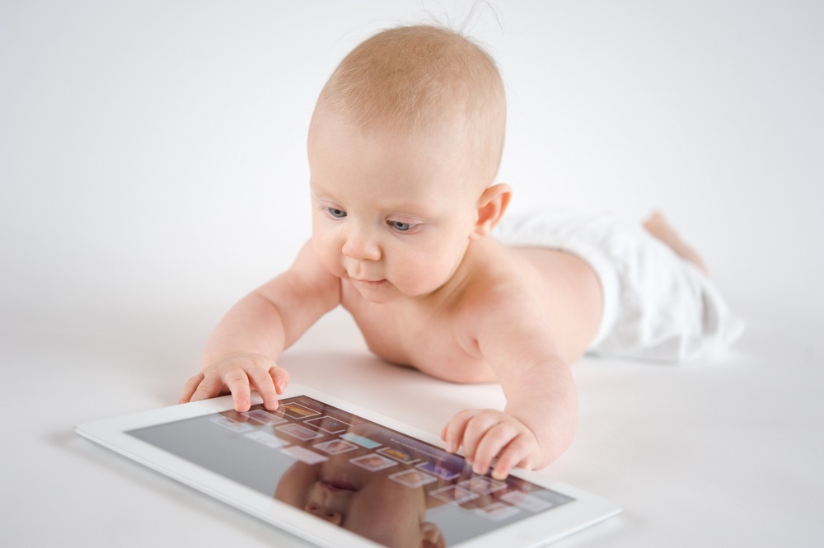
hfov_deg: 33.4
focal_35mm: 60
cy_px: 274
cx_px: 412
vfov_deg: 22.6
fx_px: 1372
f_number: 3.2
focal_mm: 60
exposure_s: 1/80
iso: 640
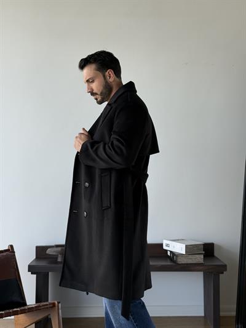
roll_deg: +0.0
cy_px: 164
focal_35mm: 48
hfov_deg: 30.3
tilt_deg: +1.7
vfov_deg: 39.6
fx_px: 455
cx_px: 123
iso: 64
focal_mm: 6.76
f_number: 1.78
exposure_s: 1/263
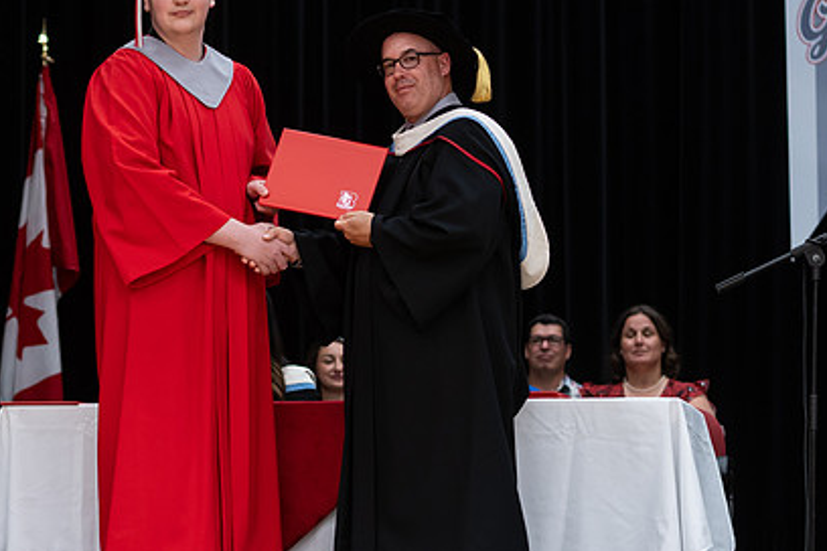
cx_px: 137
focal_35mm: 149
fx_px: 3423
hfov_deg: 13.7
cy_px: 362
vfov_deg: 9.2
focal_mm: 85
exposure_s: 1/200
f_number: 2.8
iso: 1000
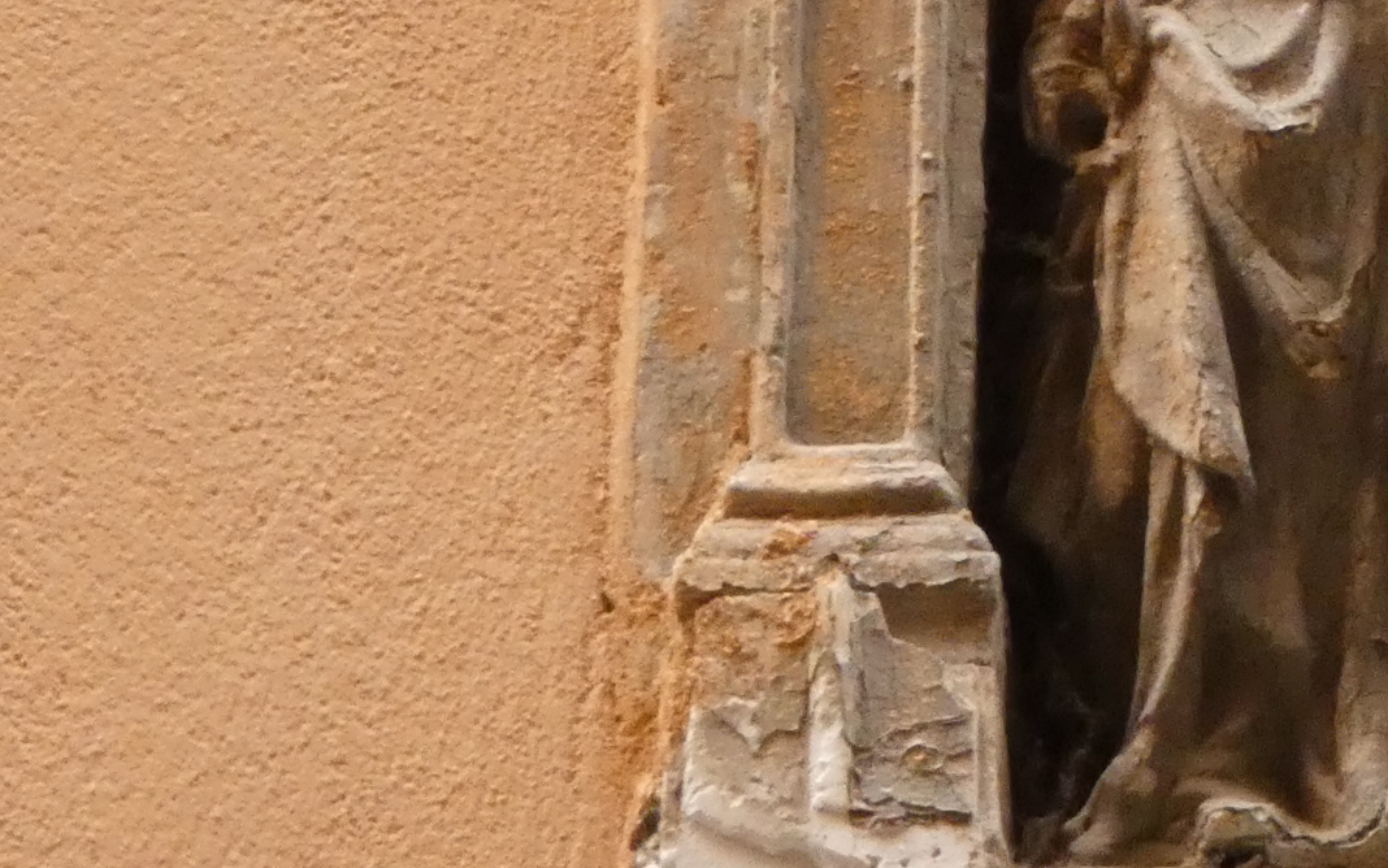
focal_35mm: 336
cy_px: -35
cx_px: 1844
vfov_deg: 3.9
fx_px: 12713
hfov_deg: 6.2
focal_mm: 17.5
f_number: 5.6
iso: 800
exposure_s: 1/40
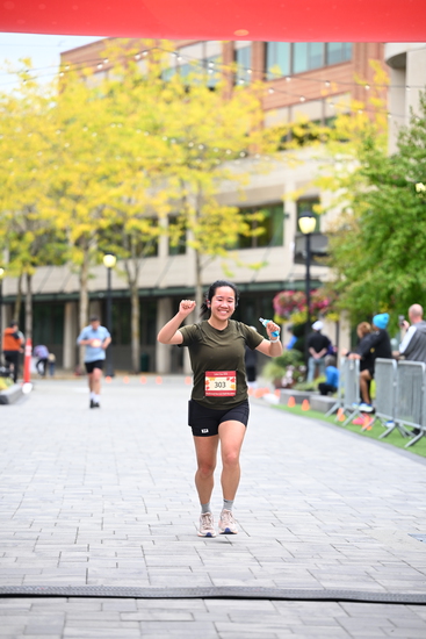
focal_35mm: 120
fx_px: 2128
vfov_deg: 17.1
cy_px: 320
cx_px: 213
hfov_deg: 11.4
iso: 640
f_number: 2.8
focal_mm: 120
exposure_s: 1/1600
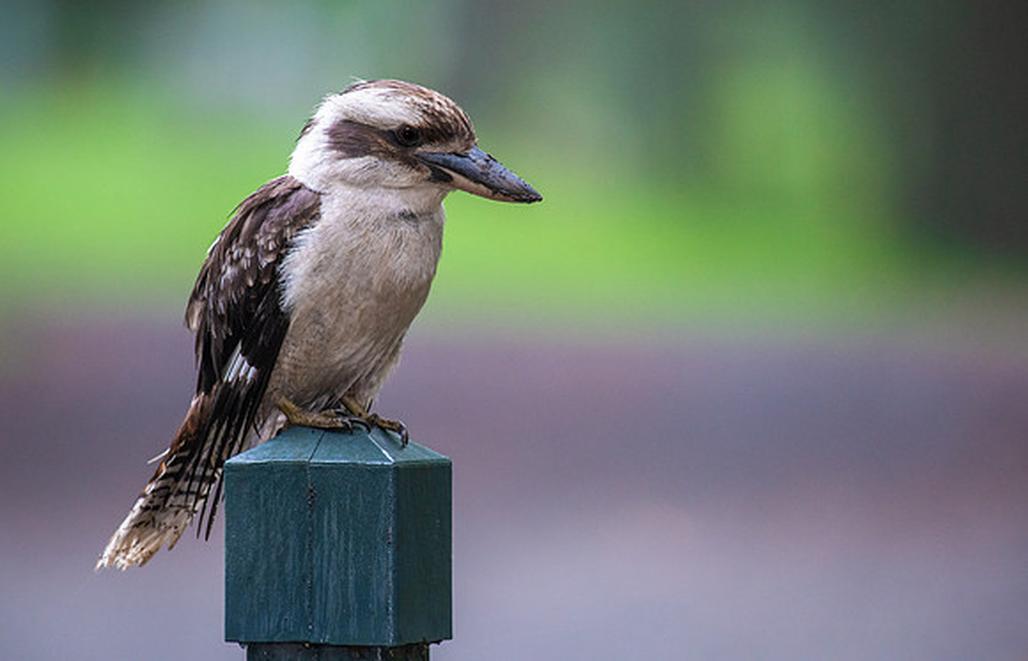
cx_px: 480
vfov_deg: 2.5
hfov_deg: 3.9
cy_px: 296
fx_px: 15233
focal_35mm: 539
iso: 1250
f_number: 5.6
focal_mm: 500
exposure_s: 1/50
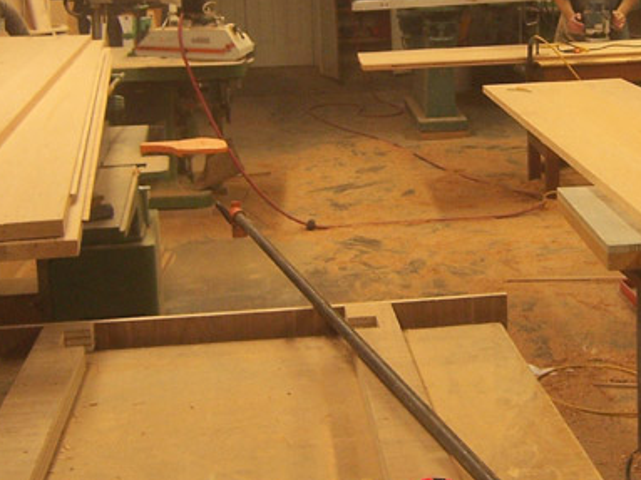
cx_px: 472
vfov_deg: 23.3
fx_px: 1148
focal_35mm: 62
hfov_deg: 30.7
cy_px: 87
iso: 140
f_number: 3.4
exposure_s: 1/15
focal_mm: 5.5
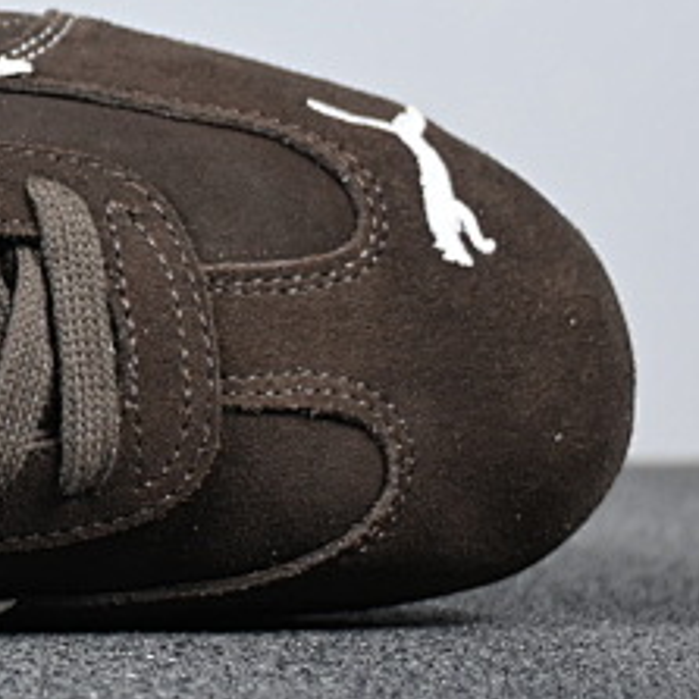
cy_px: 36
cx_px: -389
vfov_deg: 10.2
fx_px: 3873
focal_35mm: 170
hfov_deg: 10.0
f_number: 5.3
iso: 800
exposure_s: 1/125
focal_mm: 37
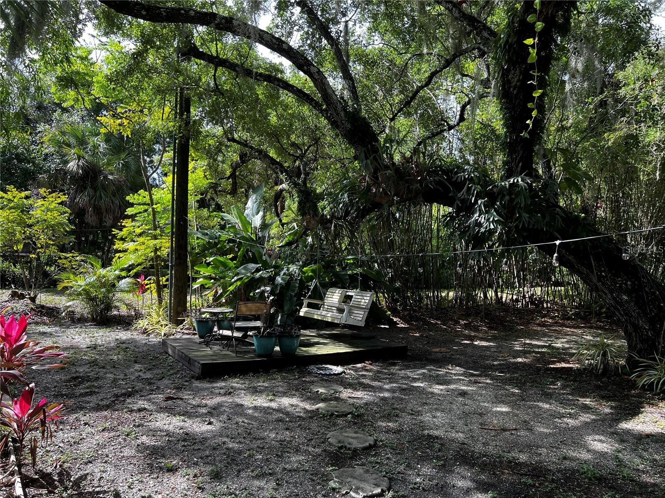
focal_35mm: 26
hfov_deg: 67.3
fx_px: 499
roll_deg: -1.5
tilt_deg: -0.2
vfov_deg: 53.1
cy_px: 249
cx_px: 332
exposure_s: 1/572
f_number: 1.5
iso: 50
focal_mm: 5.7
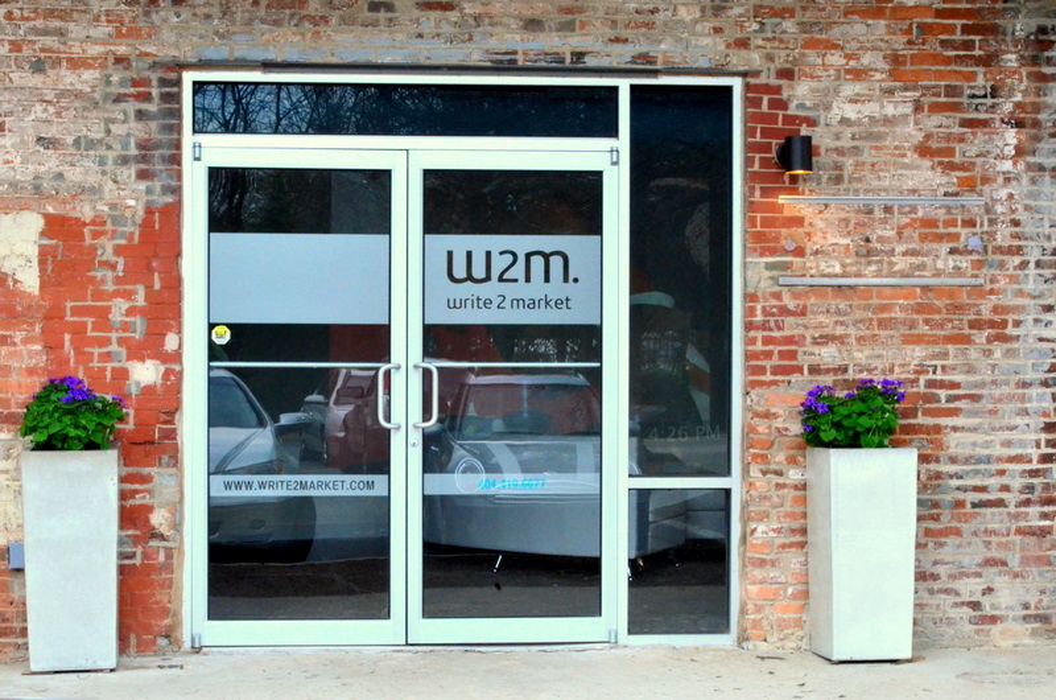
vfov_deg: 16.5
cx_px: 528
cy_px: 350
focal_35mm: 82
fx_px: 2415
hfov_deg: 24.7
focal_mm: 55
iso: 3200
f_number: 32
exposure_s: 1/50
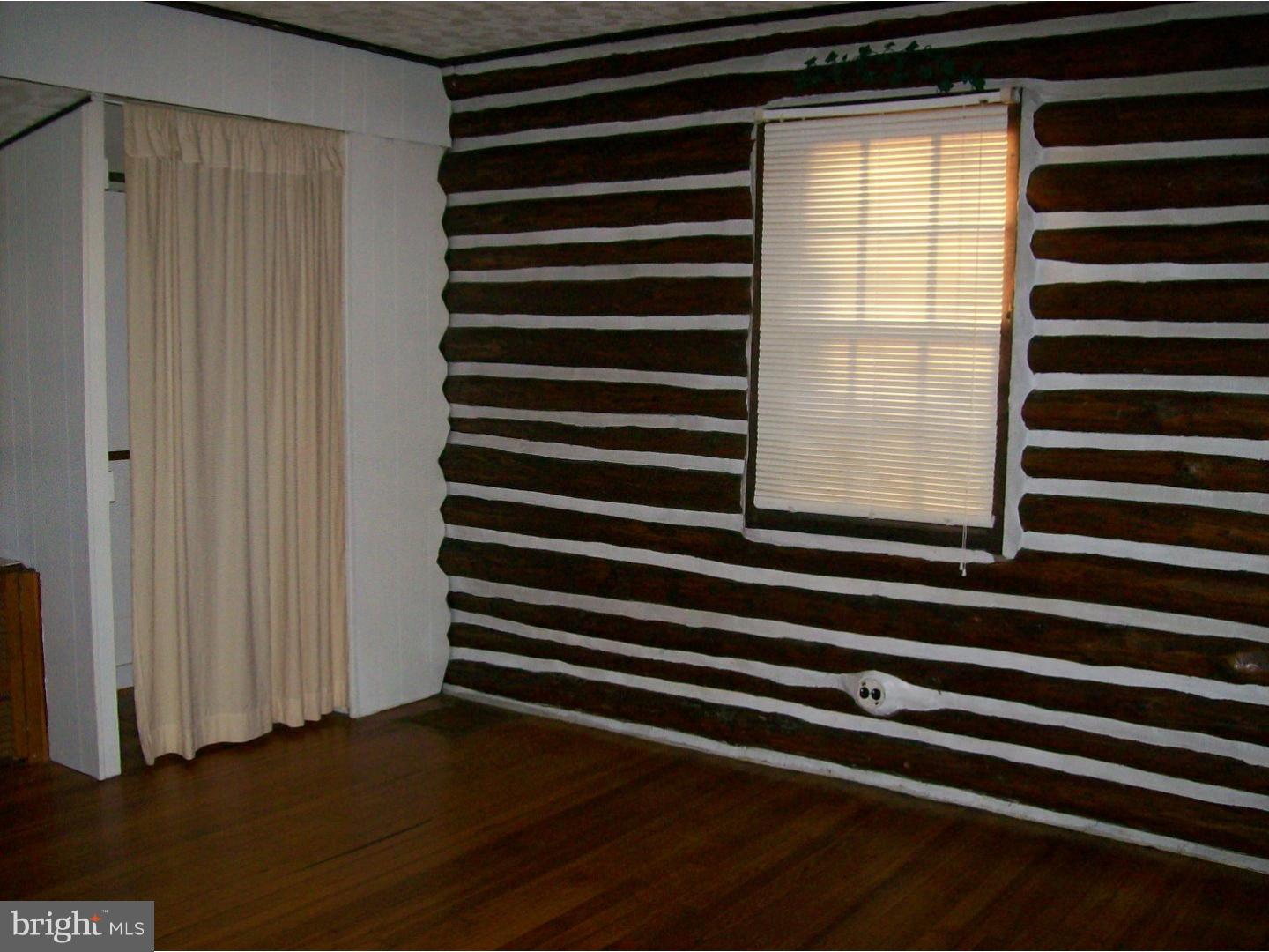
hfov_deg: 51.4
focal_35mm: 36
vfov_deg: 39.7
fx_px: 1320
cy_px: 476
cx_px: 634
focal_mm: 6
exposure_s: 1/64
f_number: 2.7
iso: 140
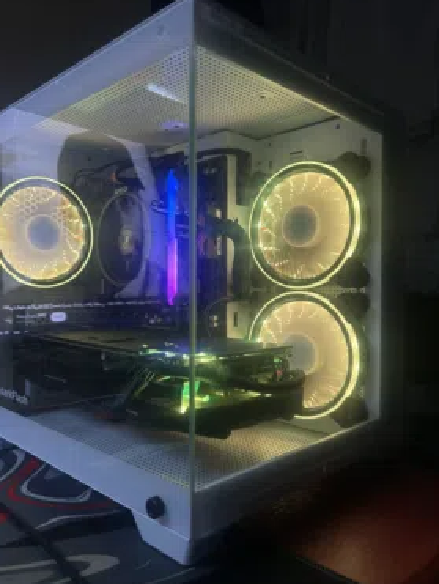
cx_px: 205
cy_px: 293
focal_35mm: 28
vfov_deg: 63.4
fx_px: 473
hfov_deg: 49.8
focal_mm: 5.7
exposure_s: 1/52
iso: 125
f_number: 1.5
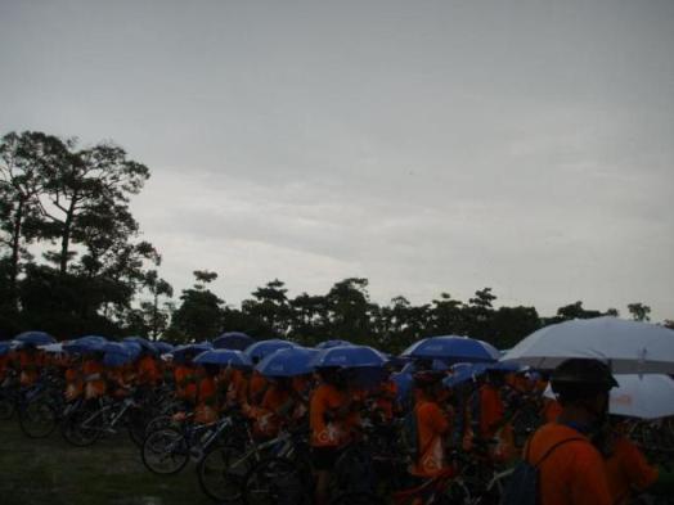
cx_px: 337
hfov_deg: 47.9
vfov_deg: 36.8
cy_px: 252
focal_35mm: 39
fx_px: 759
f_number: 3.5
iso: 50
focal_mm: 6.6
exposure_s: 1/180
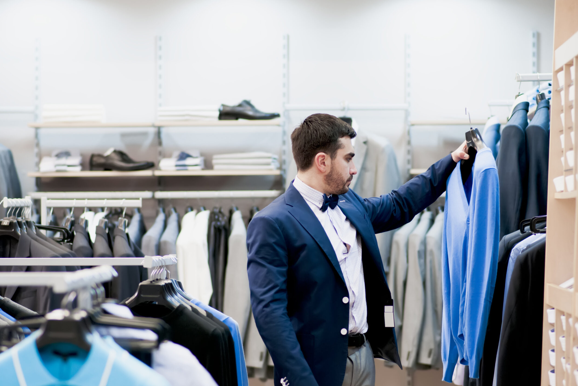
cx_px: 293
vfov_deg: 10.5
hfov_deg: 15.7
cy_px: 197
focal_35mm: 131
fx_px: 2095
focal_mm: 85
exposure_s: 1/125
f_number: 2.2
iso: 640
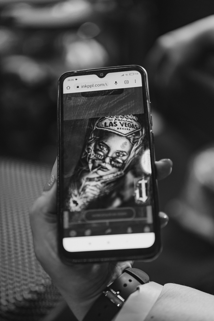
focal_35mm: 45
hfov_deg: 29.9
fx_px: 401
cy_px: 160
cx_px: 107
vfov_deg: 43.6
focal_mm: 45
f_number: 1.8
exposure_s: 1/125
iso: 500
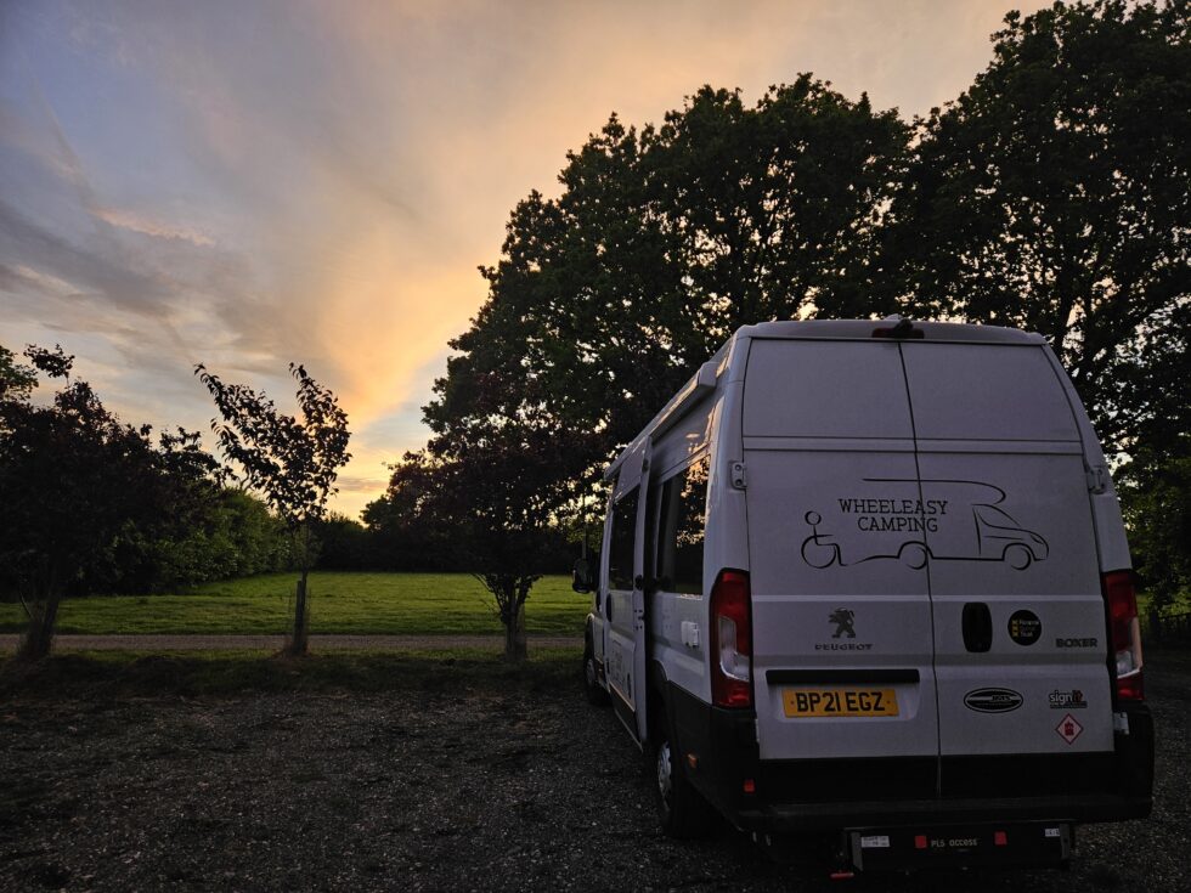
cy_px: 446
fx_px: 791
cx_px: 596
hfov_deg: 73.9
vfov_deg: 58.9
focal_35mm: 23
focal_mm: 5.4
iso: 40
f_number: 1.8
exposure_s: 1/180
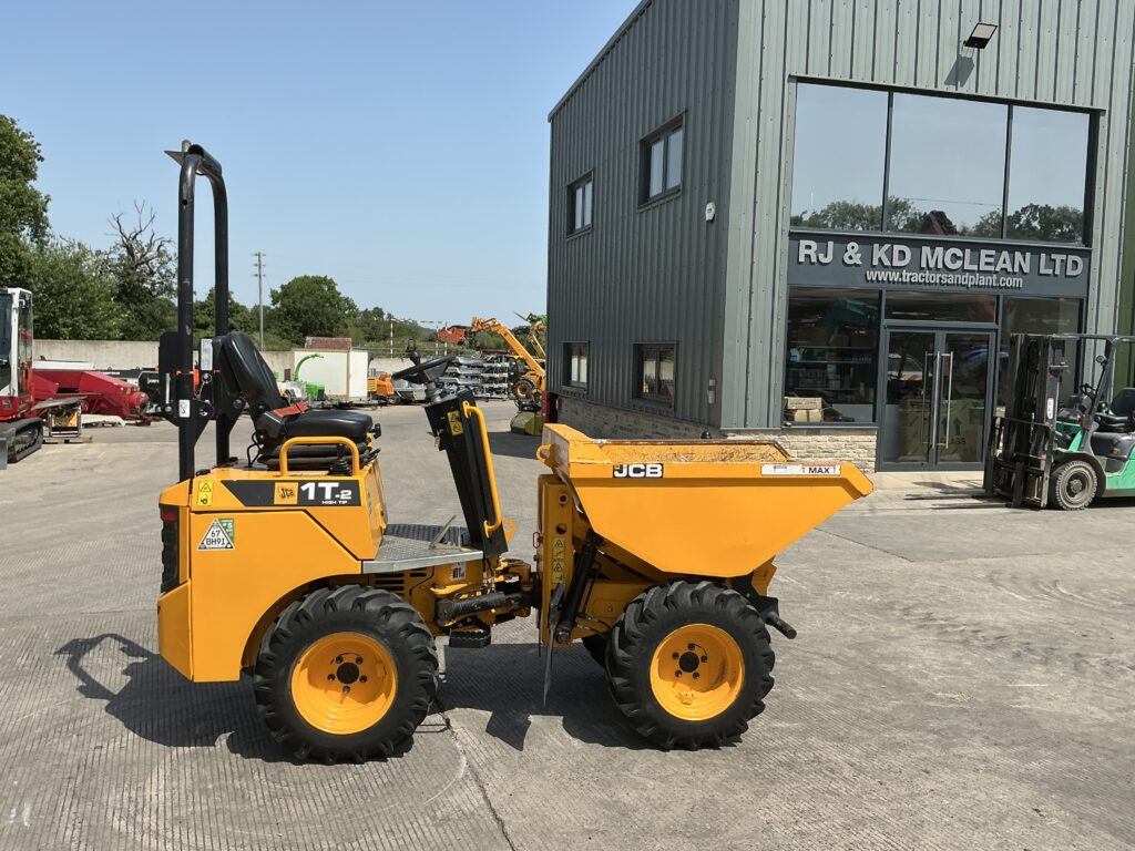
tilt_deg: -3.1
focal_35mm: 28
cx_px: 568
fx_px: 918
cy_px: 426
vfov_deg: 49.7
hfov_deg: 63.4
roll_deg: -1.6
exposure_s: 1/1984
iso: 25
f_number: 1.8
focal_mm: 3
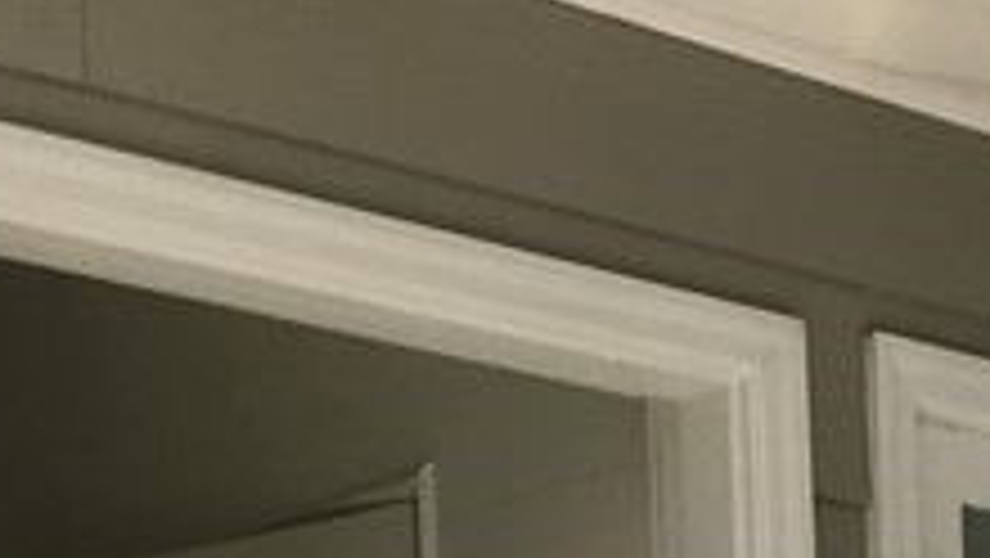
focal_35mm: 147
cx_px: 1521
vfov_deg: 7.4
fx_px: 3861
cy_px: 1616
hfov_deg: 13.7
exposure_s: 1/1479
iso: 25
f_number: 2.2
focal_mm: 4.15
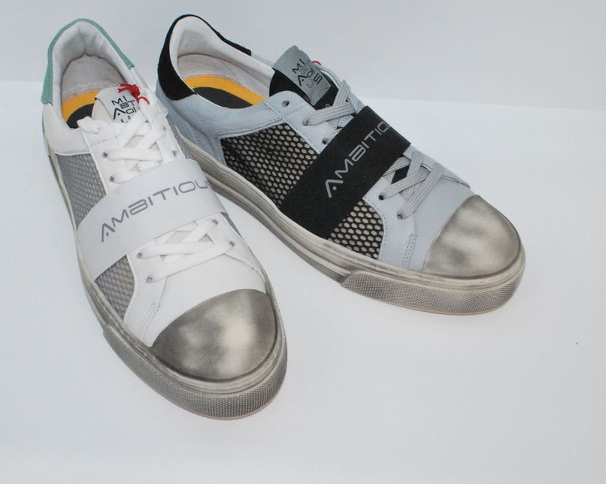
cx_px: 217
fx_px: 825
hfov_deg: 40.0
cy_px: 191
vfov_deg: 32.6
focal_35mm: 46
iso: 1600
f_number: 16
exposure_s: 1/200
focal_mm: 22
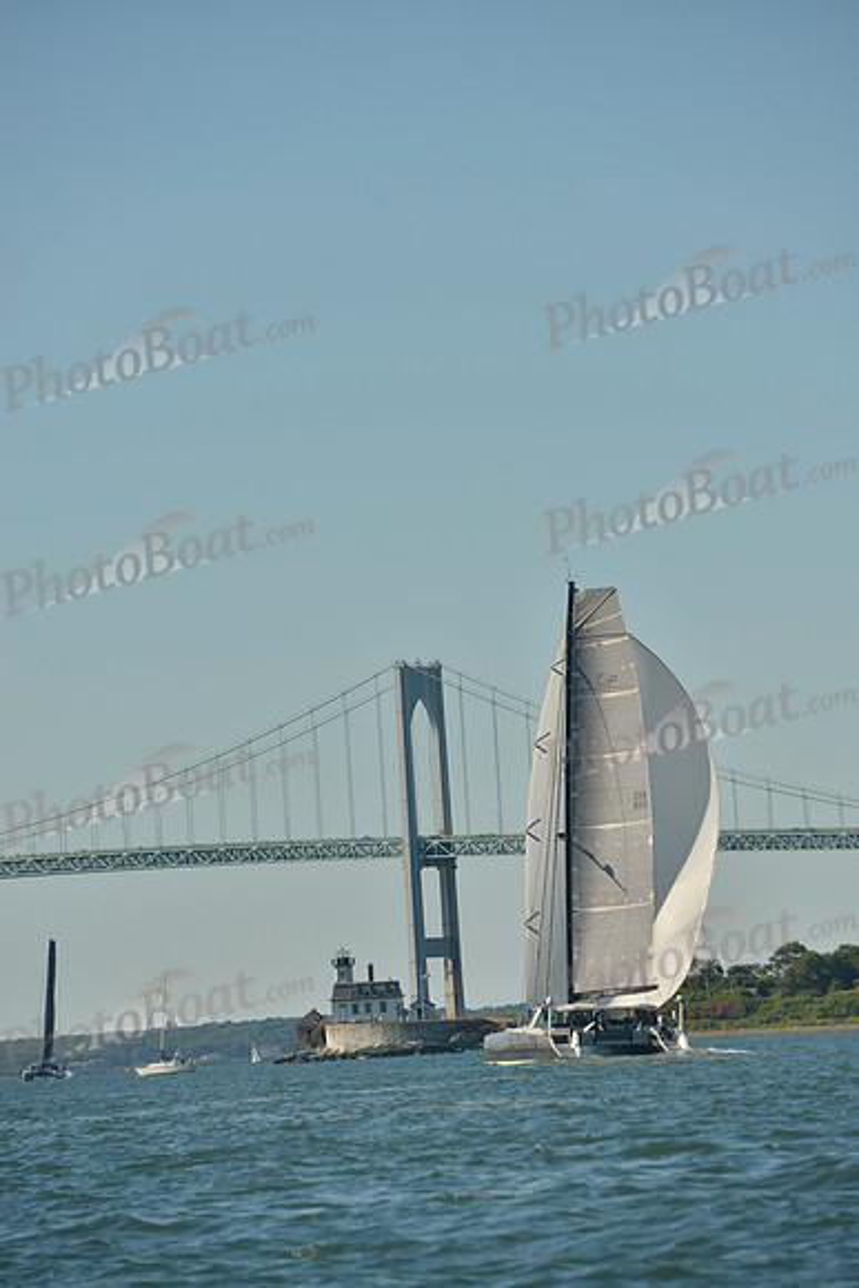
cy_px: 644
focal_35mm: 200
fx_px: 7154
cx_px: 430
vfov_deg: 10.3
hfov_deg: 6.9
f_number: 8
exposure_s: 1/1250
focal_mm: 200
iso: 400
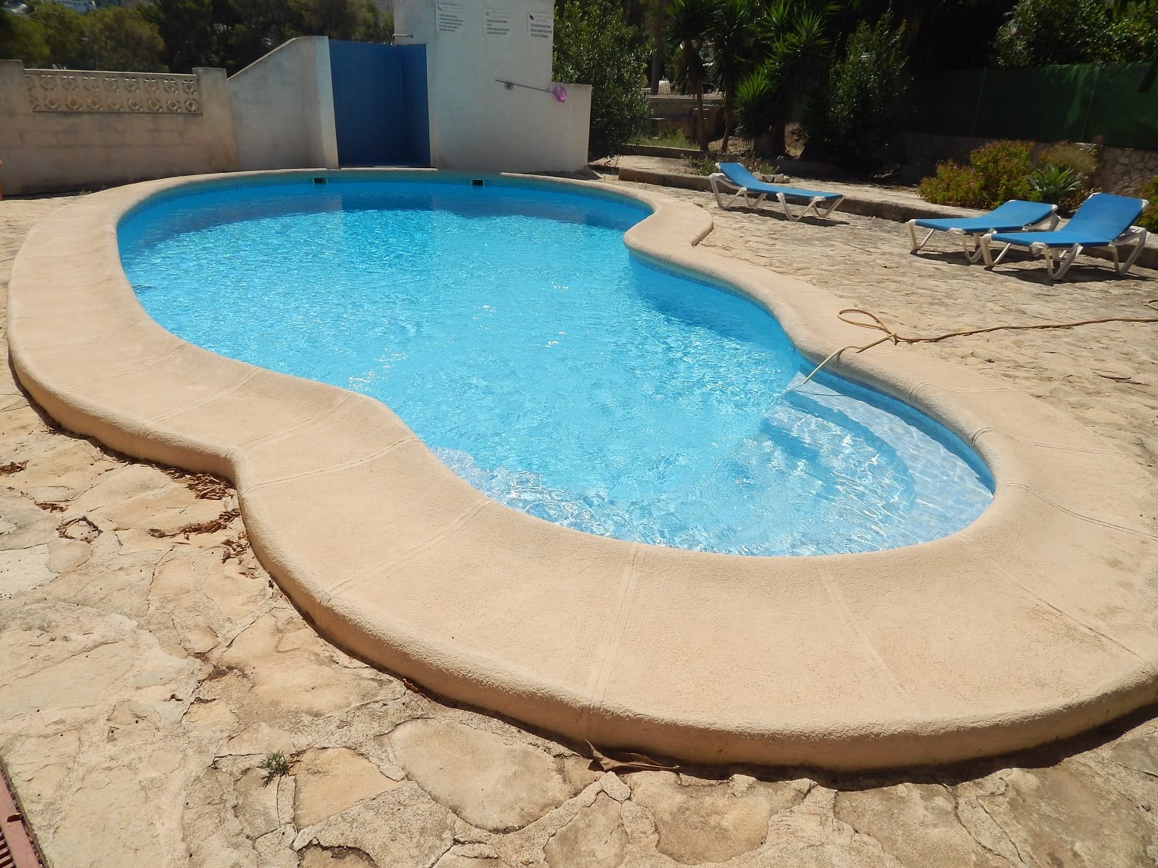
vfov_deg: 58.9
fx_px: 769
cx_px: 579
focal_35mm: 23
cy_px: 434
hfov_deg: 73.9
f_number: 6
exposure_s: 1/800
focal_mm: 4
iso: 125
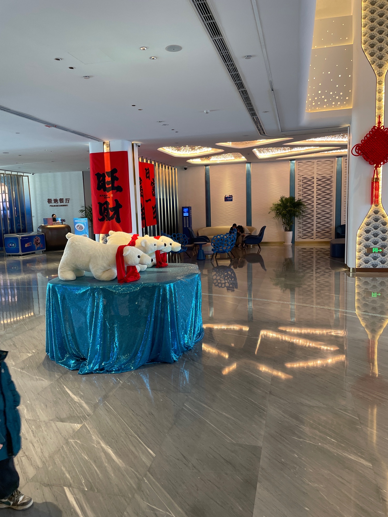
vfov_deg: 67.3
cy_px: 258
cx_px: 194
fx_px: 389
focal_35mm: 26
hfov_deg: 53.1
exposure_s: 1/98
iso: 125
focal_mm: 4.2
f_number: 1.6
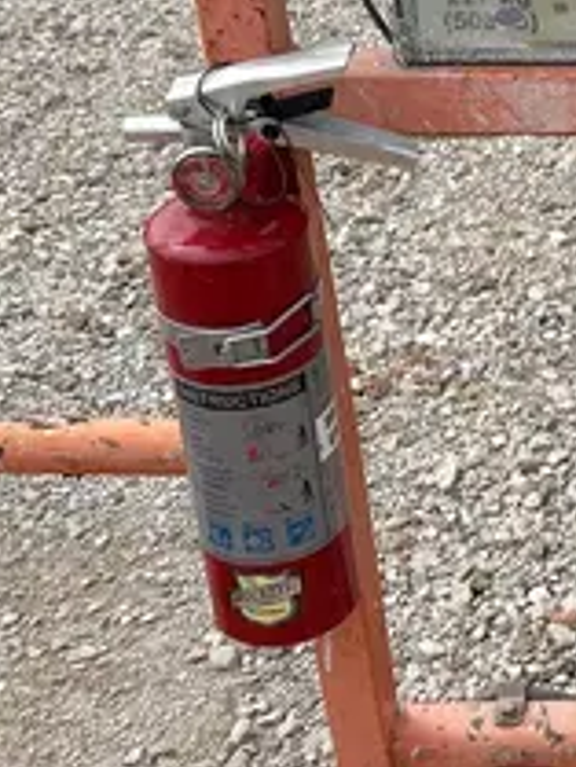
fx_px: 2017
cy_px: 240
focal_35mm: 91
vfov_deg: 21.4
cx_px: 855
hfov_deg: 15.1
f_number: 1.5
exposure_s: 1/3356
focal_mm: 5.7
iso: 50
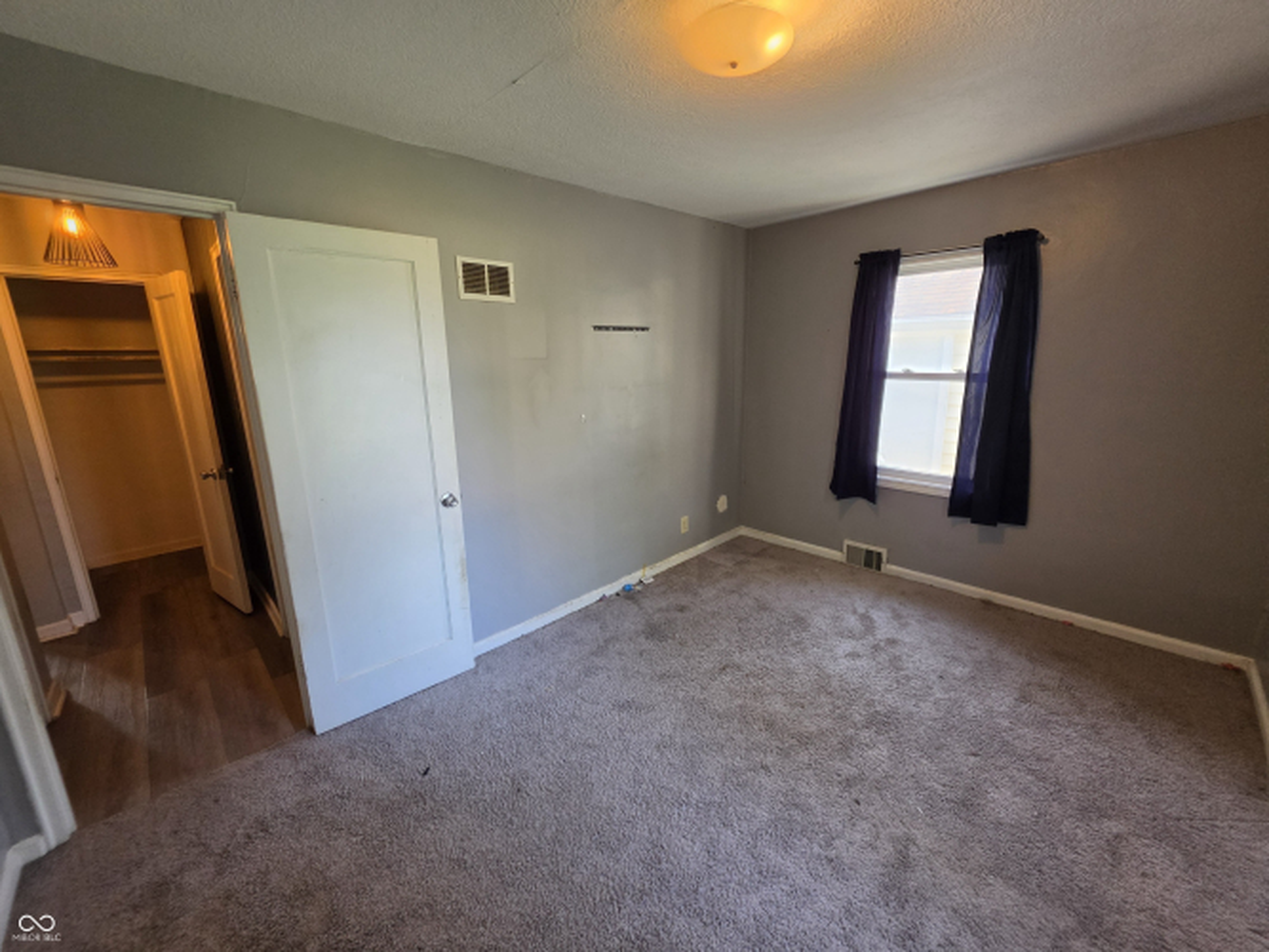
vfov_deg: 89.9
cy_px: 476
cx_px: 634
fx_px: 476
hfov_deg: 106.2
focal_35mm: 13
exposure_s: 1/60
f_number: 1.9
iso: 200
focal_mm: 2.2
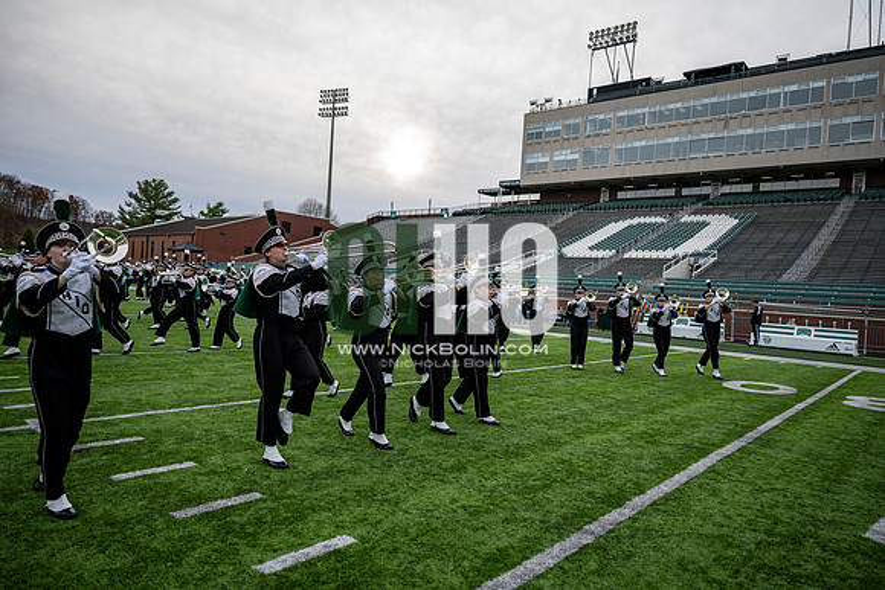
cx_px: 442
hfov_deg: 73.7
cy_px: 295
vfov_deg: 53.2
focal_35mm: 24
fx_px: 590
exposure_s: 1/500
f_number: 2.8
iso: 125
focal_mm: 24
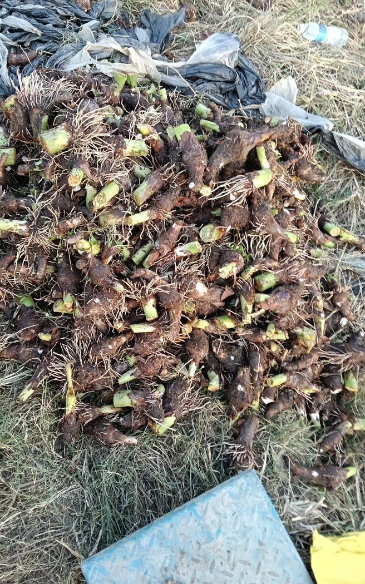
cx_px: 153
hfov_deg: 43.0
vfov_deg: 64.6
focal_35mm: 29
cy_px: 289
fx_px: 462
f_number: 1.8
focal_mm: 3.98
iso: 64
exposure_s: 1/33.3
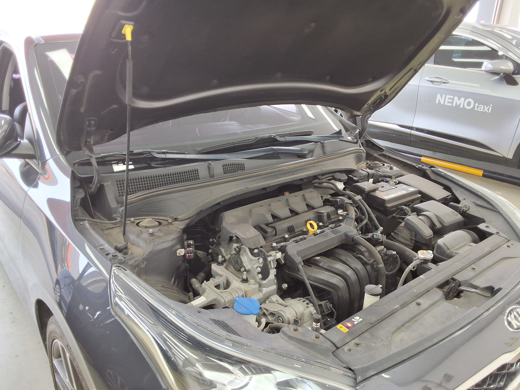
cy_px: 195
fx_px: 421
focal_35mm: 28
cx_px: 260
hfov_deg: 63.4
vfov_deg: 49.7
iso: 40
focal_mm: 2.91
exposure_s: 1/60
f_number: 1.9
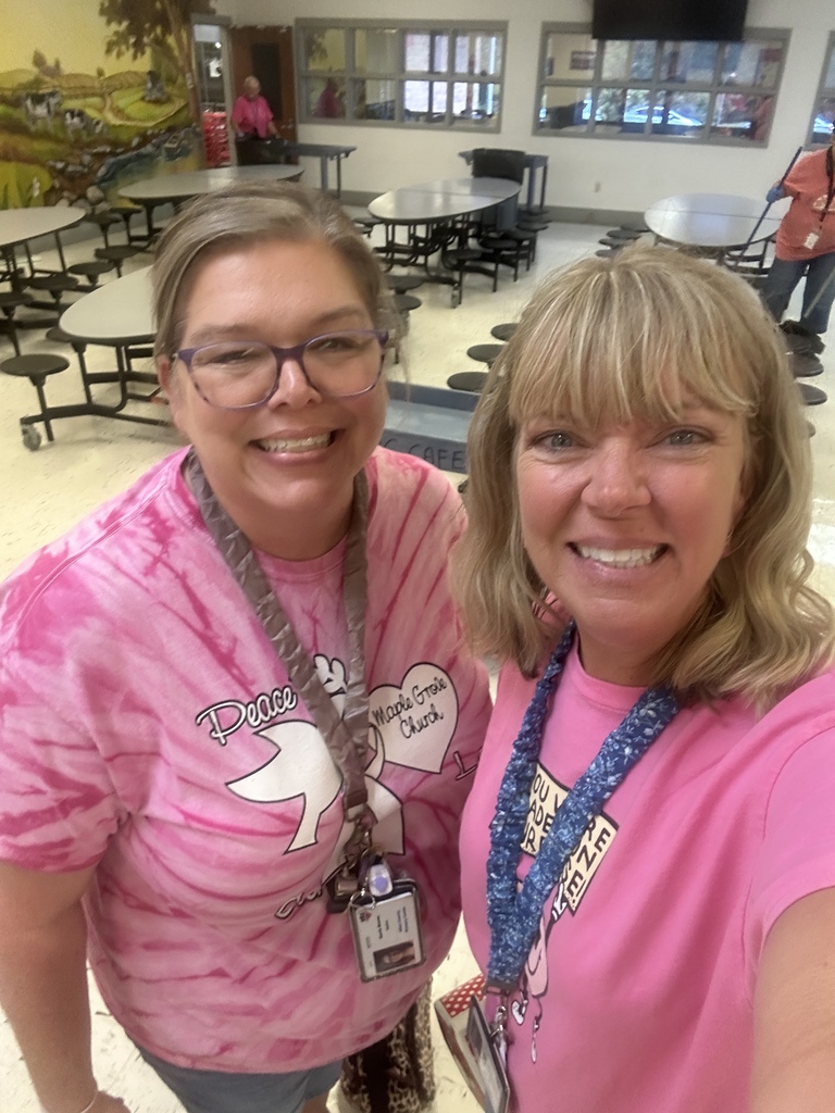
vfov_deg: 73.9
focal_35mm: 23
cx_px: 418
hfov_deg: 58.9
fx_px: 740
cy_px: 556
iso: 250
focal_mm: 2.69
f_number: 1.9
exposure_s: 1/60
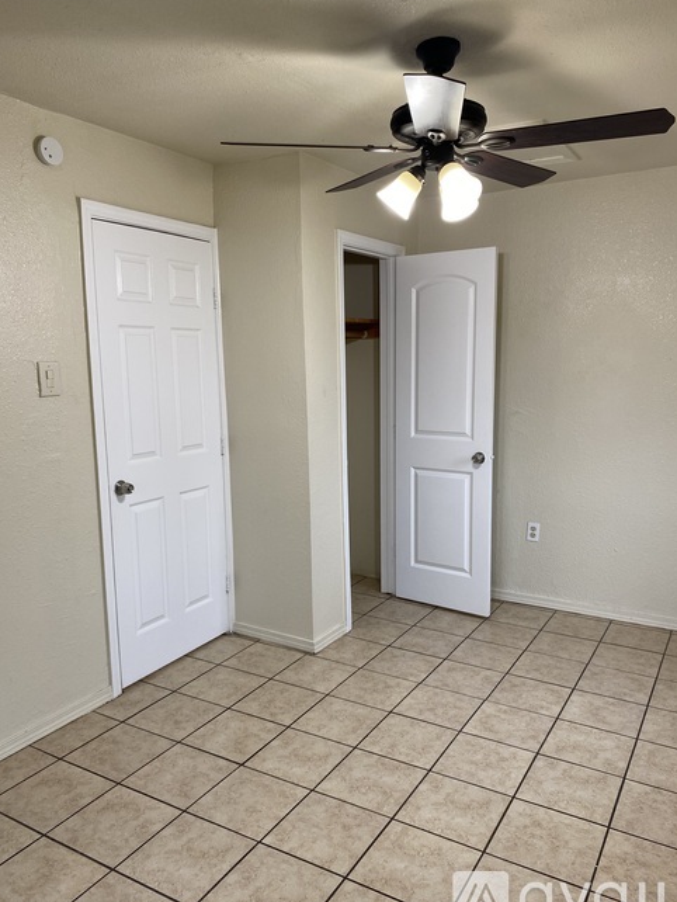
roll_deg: +1.9
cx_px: 329
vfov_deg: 65.3
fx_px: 704
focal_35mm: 27
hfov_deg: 51.4
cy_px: 459
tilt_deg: -9.3
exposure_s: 1/60
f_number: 1.8
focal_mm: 4.25
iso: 64
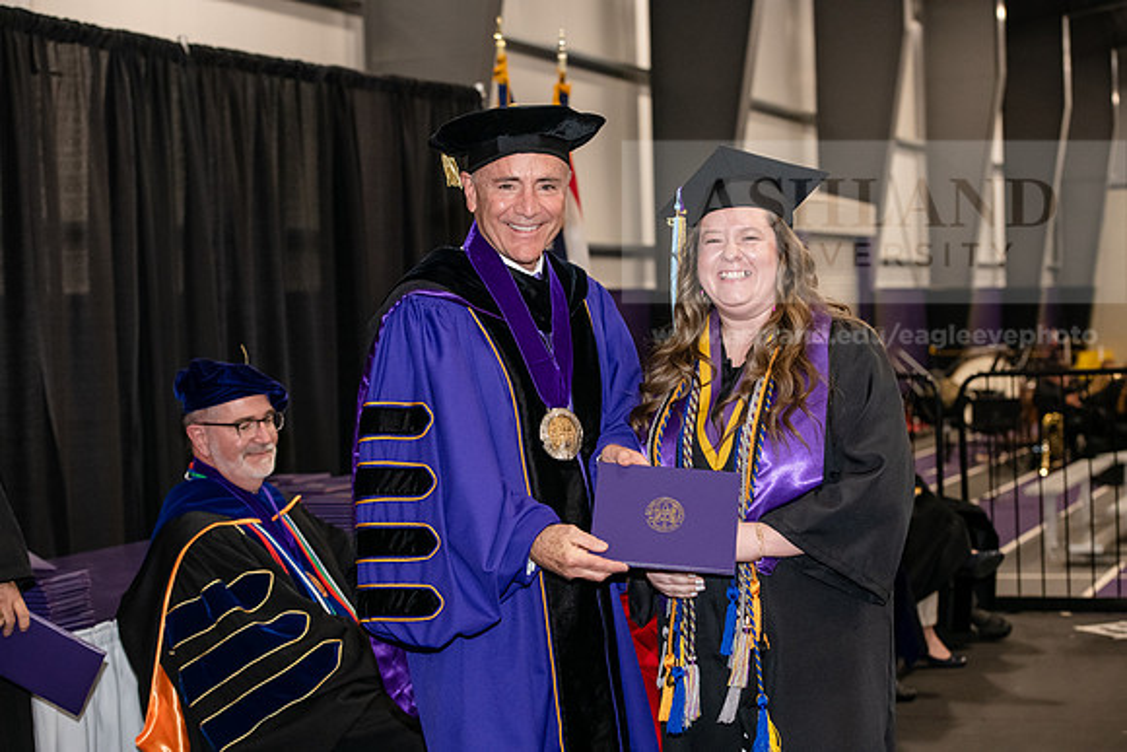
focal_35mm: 70
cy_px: 376
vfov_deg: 19.5
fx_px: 2192
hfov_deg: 28.8
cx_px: 564
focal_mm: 70
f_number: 5
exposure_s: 1/200
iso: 2500
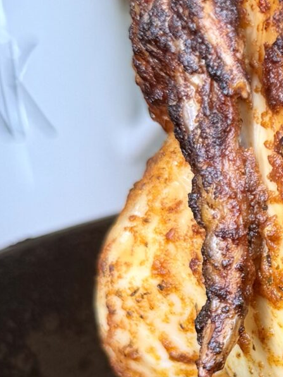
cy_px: 288
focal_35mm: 103
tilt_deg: -19.3
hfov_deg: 13.3
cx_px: 469
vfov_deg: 18.9
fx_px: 1124
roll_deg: +3.1
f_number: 1.78
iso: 64
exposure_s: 1/158
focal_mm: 6.76
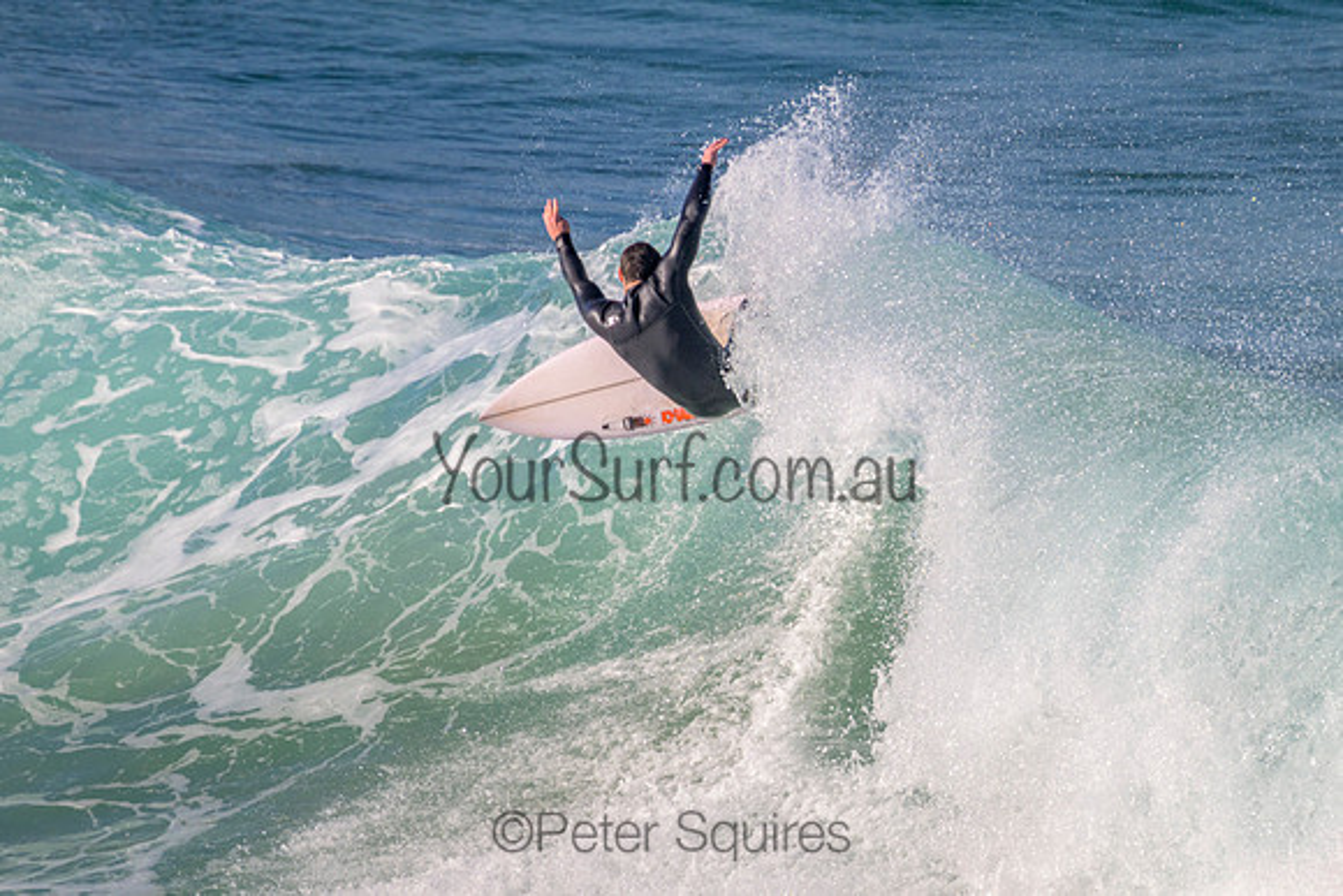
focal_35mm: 923
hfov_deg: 2.2
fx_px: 34433
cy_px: 517
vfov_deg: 1.5
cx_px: 775
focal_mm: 800
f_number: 11
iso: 720
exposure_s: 1/2000
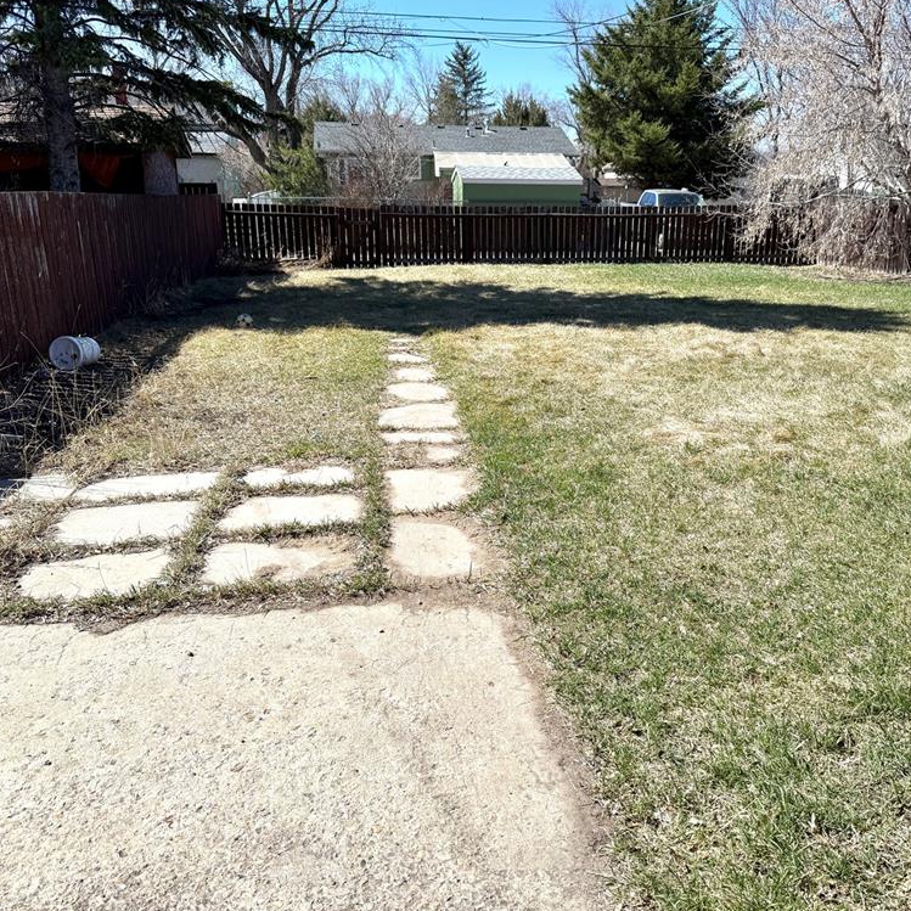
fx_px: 863
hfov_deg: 55.4
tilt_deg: -17.0
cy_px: 450
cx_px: 516
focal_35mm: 29
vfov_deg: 55.6
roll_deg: -0.6
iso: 80
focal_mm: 6.76
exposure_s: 1/4673
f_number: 1.78
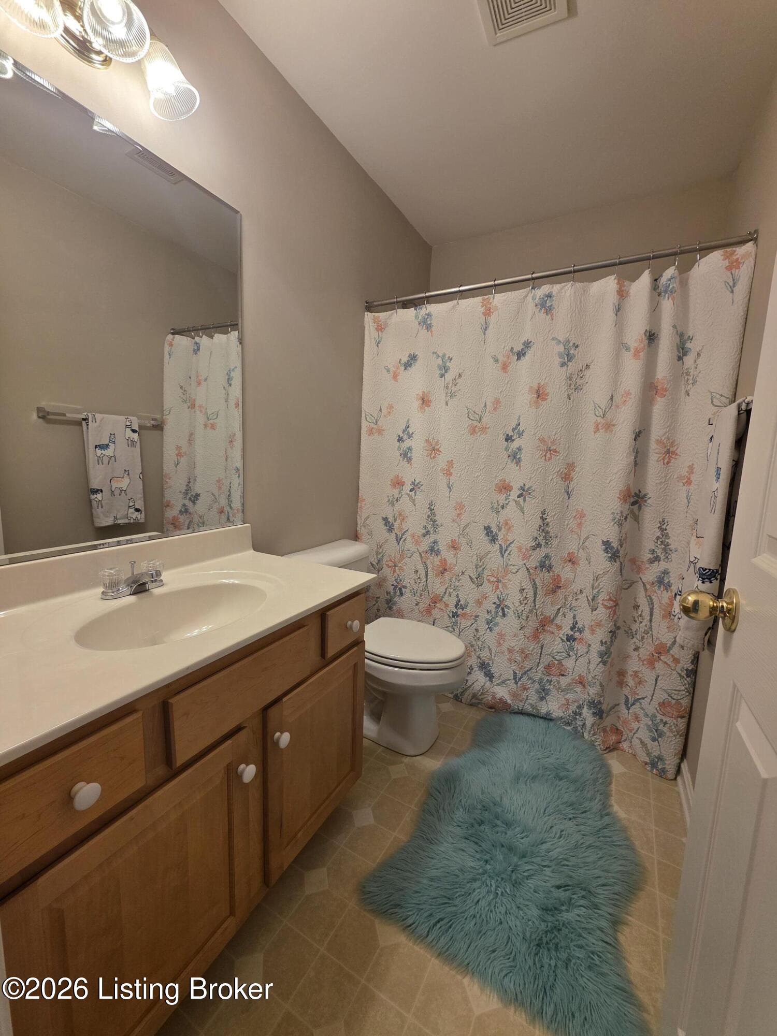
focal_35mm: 13
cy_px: 518
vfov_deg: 106.2
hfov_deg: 89.9
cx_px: 388
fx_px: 389
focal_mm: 2.2
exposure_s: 1/120
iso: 100
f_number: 1.9
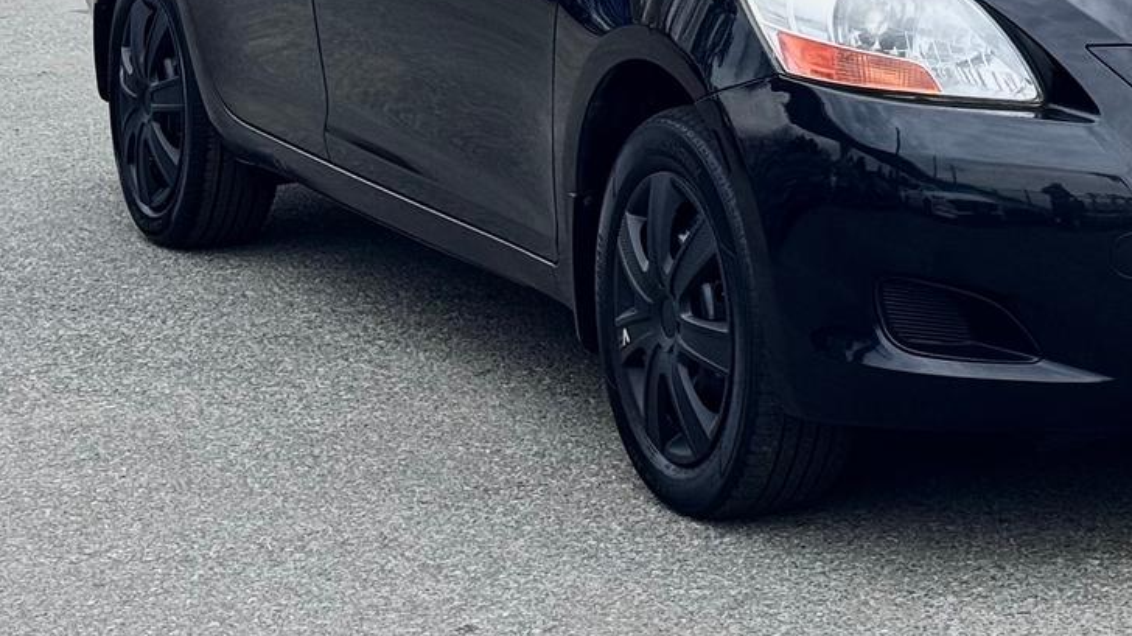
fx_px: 2761
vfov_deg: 13.0
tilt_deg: -4.8
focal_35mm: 92
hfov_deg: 22.8
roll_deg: +0.0
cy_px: 3
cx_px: 945
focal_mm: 6.76
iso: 64
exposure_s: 1/1215
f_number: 1.78
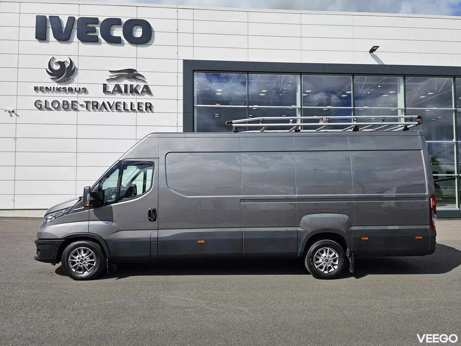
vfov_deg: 58.9
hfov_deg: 73.9
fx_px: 306
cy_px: 173
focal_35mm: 23
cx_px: 230
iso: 10
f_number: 1.7
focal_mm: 6.3
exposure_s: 1/1262
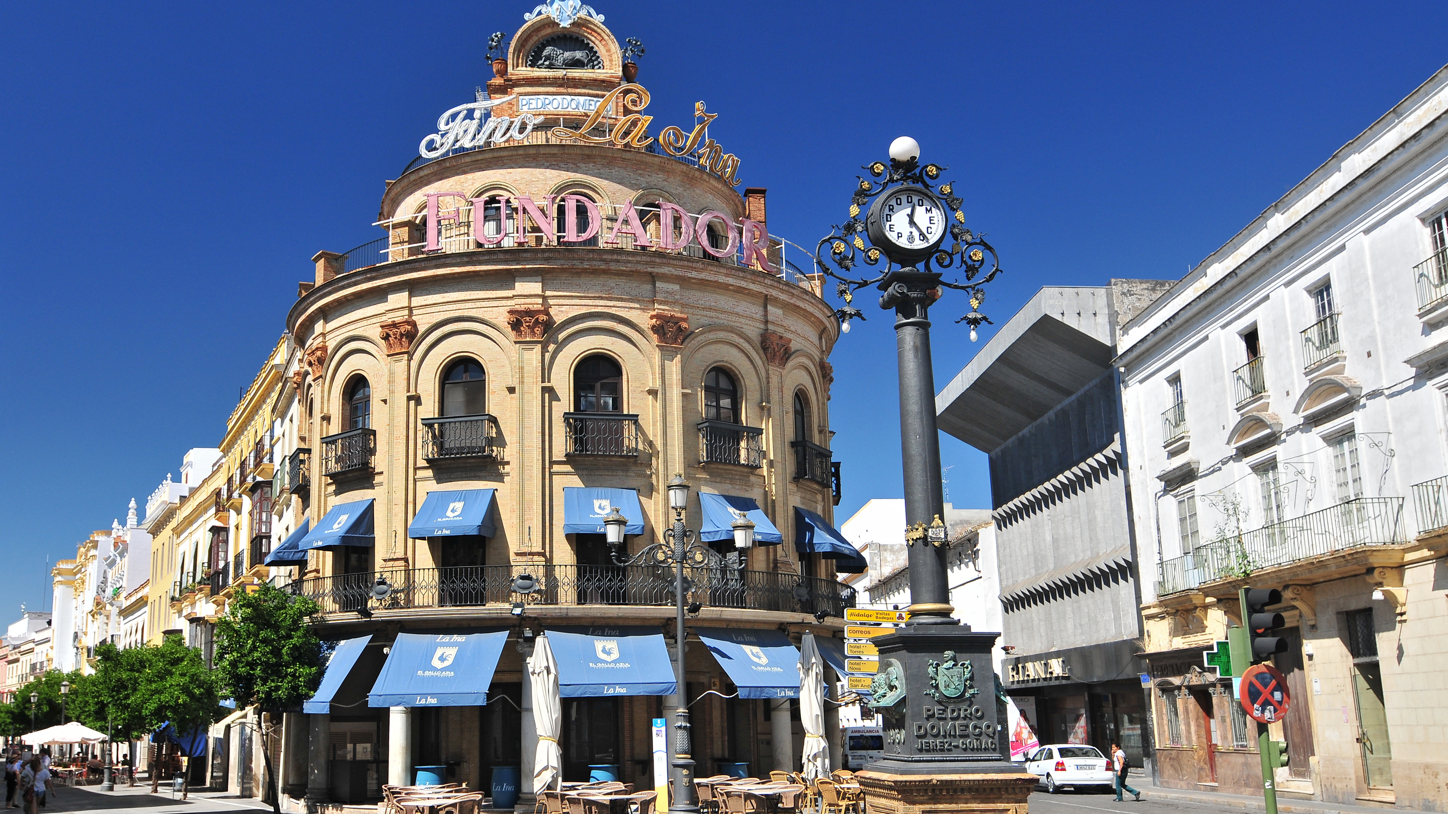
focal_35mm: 32
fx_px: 1229
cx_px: 718
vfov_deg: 36.7
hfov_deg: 61.0
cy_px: 411
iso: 200
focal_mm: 20
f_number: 7.1
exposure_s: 1/250
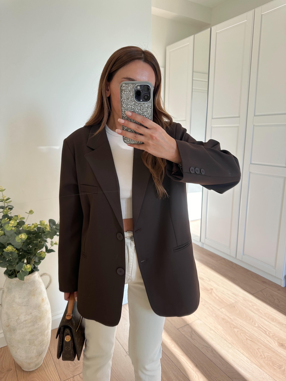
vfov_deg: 71.6
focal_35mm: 24
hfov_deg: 56.8
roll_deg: -0.3
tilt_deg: -25.2
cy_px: 190
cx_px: 143
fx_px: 264
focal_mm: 6.86
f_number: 1.78
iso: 80
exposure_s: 1/268
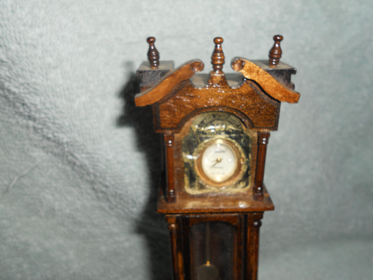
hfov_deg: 56.8
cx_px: 186
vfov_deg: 44.2
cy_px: 140
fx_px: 345
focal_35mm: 32
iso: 80
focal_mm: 5.8
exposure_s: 1/25
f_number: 8.8
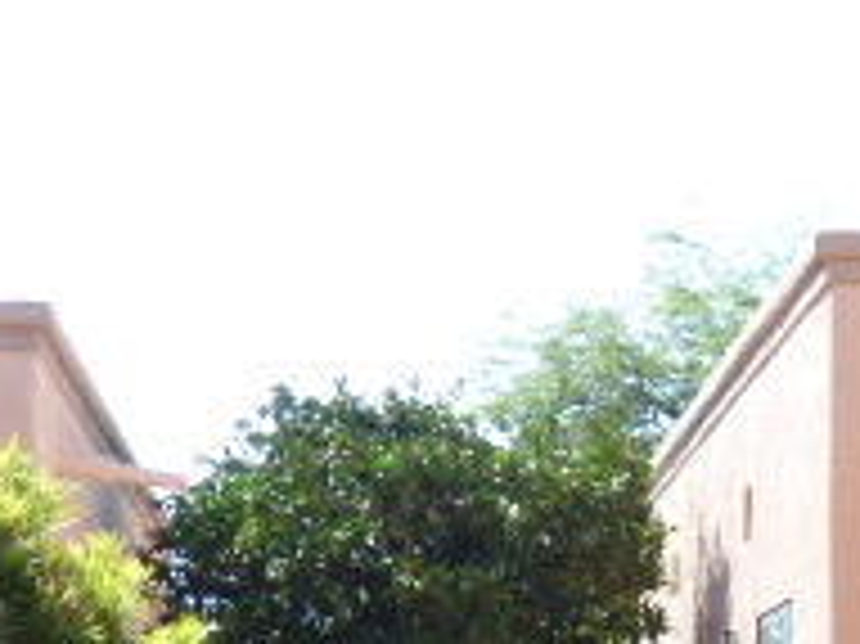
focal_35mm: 151
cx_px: 855
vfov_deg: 9.5
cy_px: 973
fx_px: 3749
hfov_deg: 12.9
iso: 100
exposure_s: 1/250
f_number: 3.7
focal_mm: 7.79
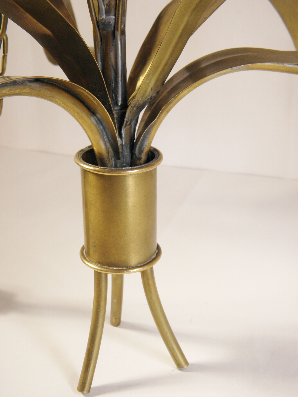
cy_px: 198
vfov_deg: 42.9
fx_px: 505
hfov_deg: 32.9
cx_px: 149
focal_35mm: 44
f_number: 3.9
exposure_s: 1/40
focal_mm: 7.9
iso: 100
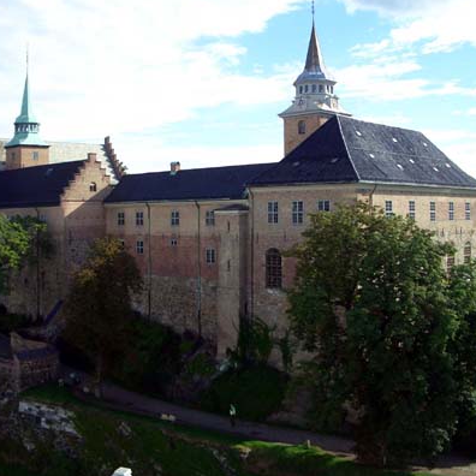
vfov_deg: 39.2
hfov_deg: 39.2
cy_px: 236
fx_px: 669
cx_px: 224
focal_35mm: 43
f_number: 4.3
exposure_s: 1/320
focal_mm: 5.8
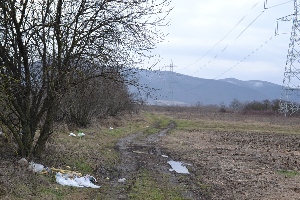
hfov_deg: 38.9
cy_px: 100
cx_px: 150
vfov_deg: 26.5
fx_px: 425
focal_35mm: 51
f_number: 5.6
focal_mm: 34
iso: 125
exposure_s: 1/125
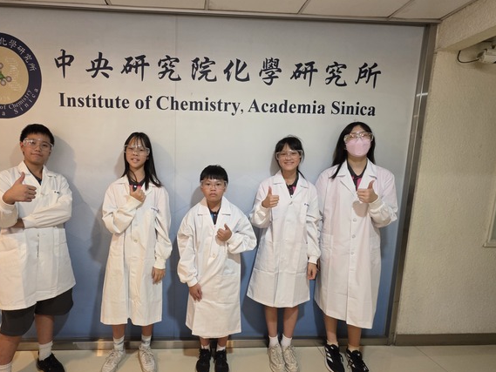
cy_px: 209
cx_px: 194
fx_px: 229
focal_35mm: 16
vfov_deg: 77.8
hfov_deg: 93.0
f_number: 1.9
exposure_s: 1/60
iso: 200
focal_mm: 2.2
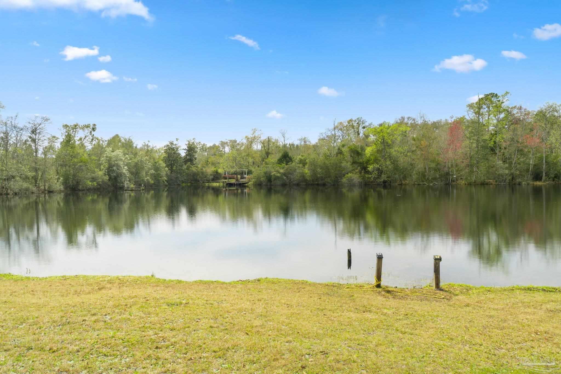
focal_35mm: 27
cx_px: 280
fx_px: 421
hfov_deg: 67.4
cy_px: 187
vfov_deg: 47.9
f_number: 9
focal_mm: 18
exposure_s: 1/125
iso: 100
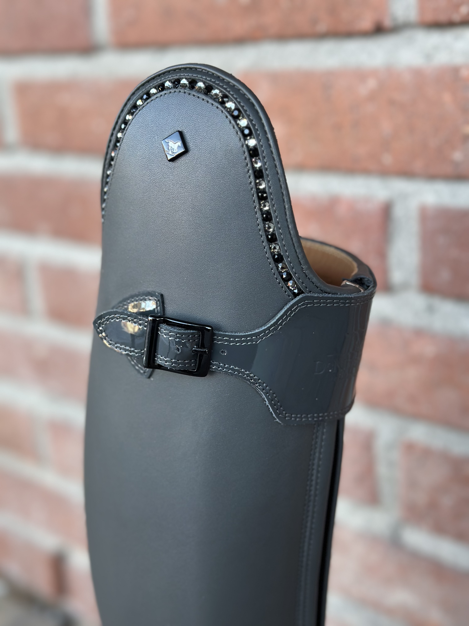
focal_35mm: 48
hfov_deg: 30.3
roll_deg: +3.5
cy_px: 313
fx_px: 867
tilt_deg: -15.5
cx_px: 234
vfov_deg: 39.7
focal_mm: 6.86
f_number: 1.78
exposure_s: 1/121
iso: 100
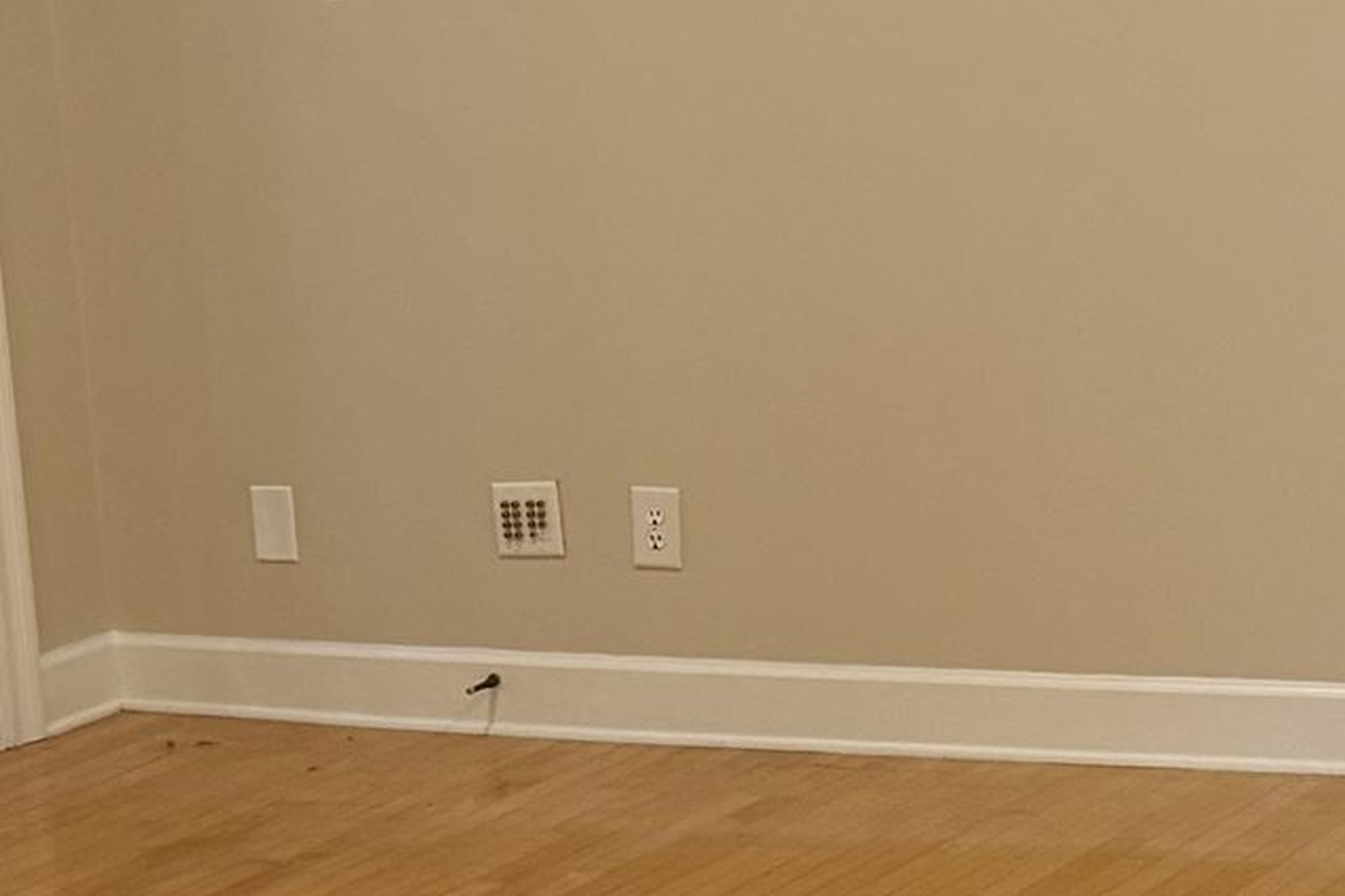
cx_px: 1044
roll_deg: +3.1
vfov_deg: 11.4
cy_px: 467
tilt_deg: -8.2
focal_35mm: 120
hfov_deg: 17.0
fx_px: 4483
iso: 200
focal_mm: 6.76
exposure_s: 1/60
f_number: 1.78
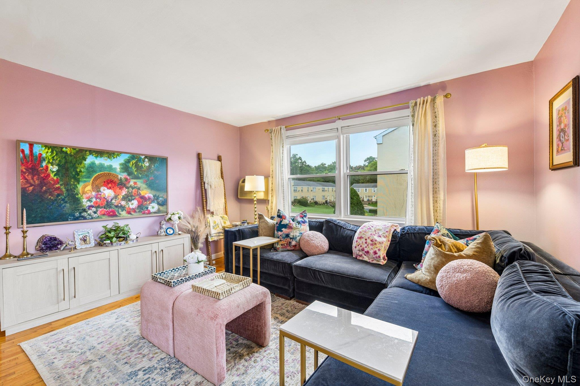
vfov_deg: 77.3
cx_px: 290
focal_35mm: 15
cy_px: 193
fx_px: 242
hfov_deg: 100.4
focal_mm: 15
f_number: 8
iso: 400
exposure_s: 1/25
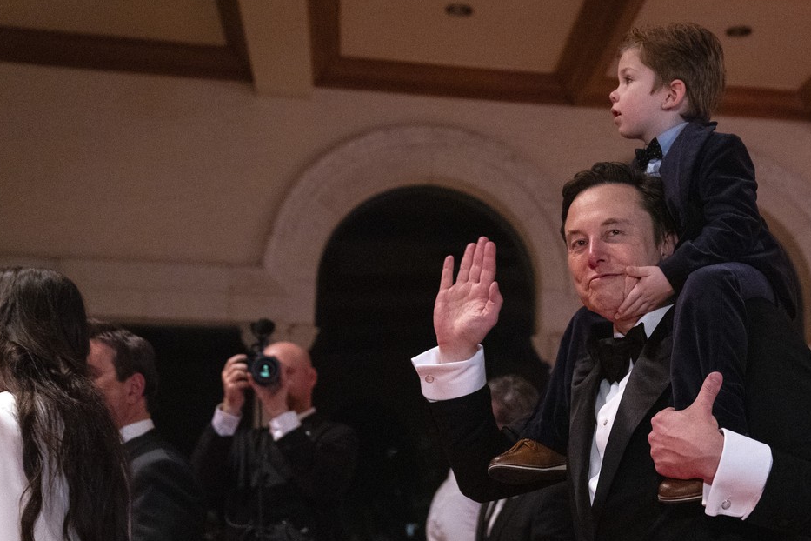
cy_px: 384
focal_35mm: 54
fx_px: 1216
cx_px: 588
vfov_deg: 24.9
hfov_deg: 36.2
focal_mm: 36
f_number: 2.8
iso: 6400
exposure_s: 1/200
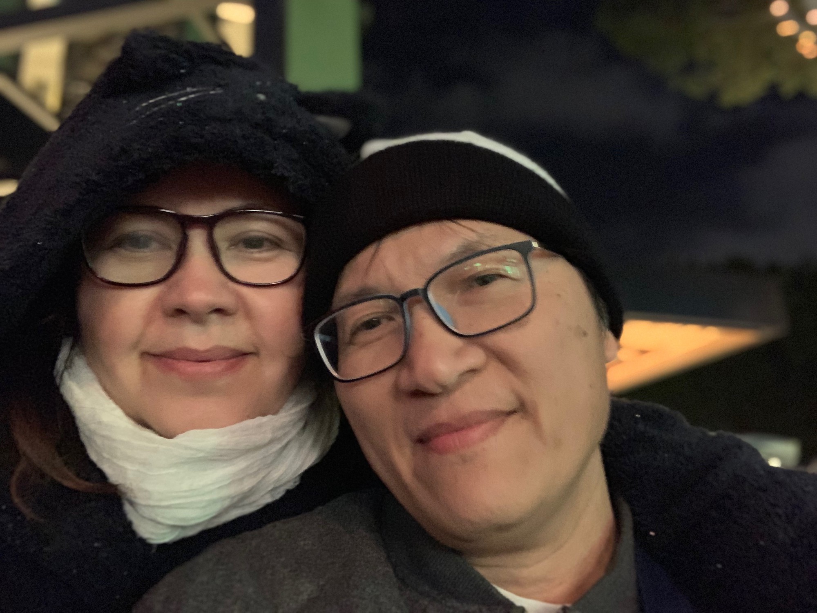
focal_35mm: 32
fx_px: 755
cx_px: 408
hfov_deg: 56.8
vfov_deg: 44.2
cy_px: 306
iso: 800
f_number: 2.2
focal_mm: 2.87
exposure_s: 1/15
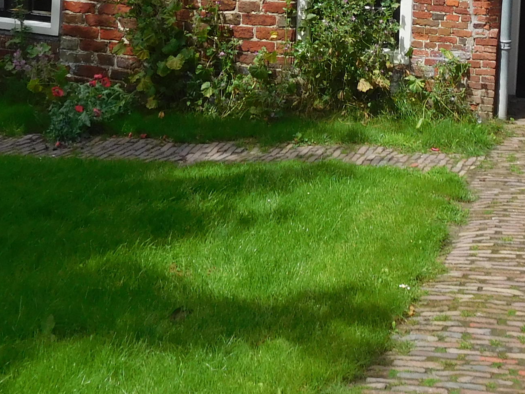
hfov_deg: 25.8
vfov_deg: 18.3
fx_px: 1122
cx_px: 437
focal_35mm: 74
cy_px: -138
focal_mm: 4.5
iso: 125
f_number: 6.8
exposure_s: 1/400
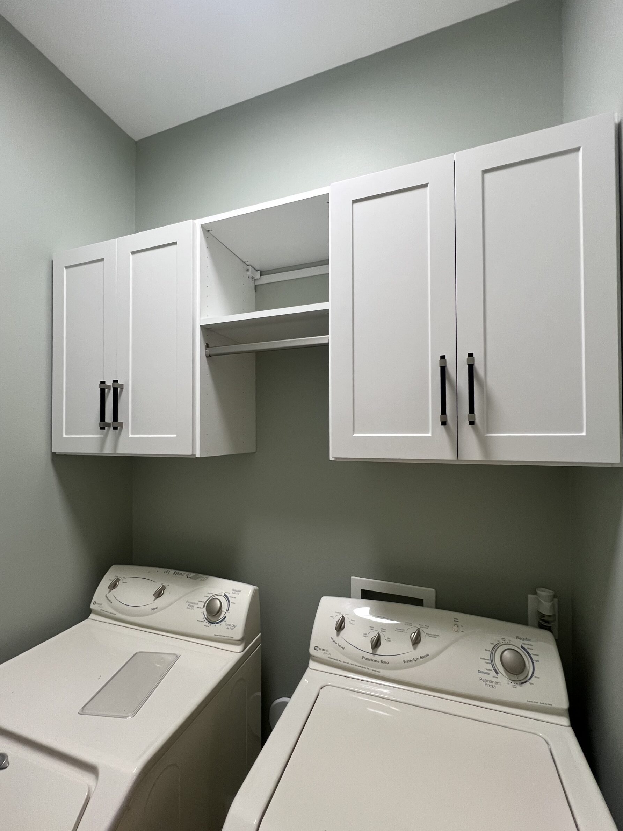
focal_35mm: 14
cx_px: 318
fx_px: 336
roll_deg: -0.8
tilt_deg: -0.2
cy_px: 429
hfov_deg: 85.7
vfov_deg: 102.0
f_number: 1.8
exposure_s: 1/120
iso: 200
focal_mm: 1.57
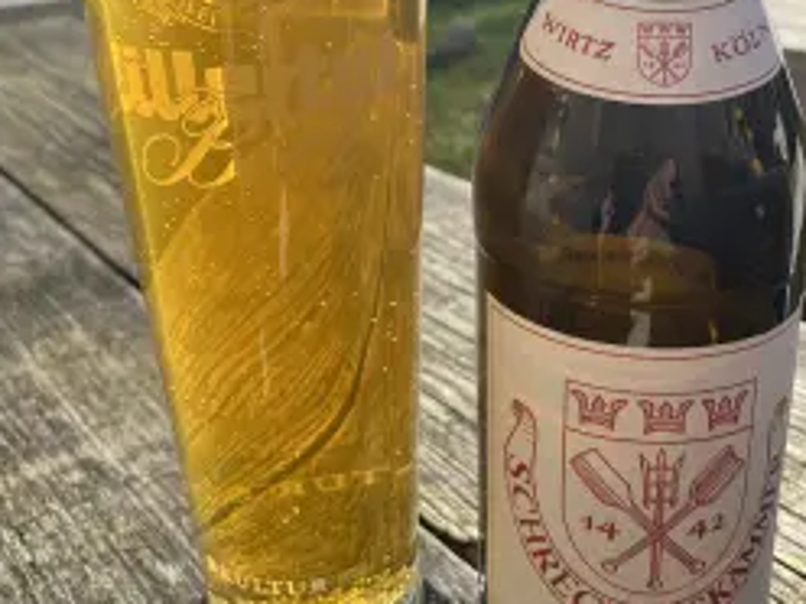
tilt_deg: -16.8
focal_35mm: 42
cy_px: 159
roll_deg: +1.5
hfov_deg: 44.7
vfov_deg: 33.7
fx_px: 978
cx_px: 442
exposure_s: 1/1447
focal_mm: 4.25
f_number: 1.8
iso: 32
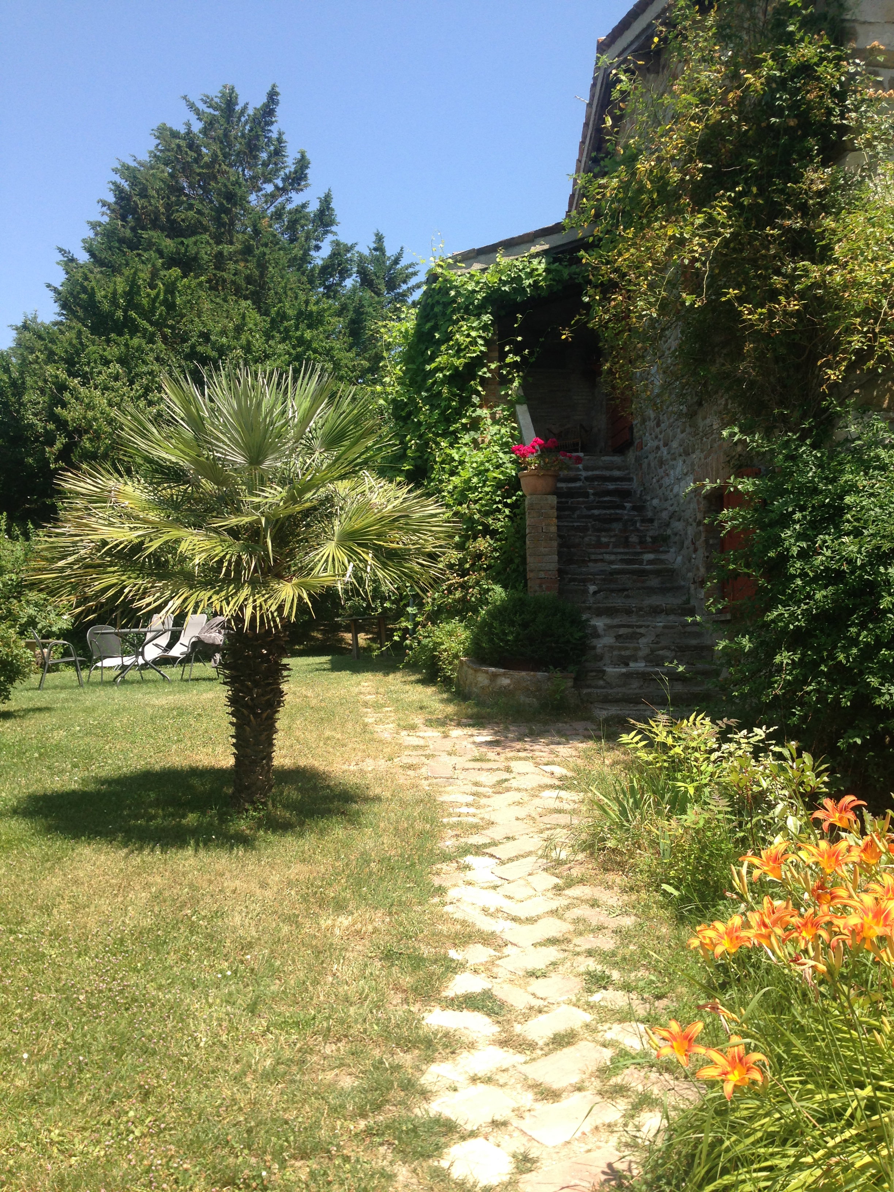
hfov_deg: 42.9
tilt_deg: +5.0
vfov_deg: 55.4
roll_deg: +1.0
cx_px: 447
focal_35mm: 33
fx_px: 1136
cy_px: 596
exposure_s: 1/834
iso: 50
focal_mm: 4.12
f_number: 2.4
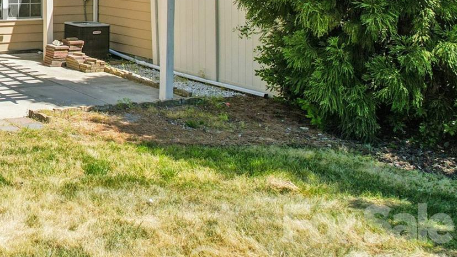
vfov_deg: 19.6
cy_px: -64
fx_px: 691
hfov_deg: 30.5
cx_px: -106
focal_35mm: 57
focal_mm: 8.4
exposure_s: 1/180
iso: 100
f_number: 2.8
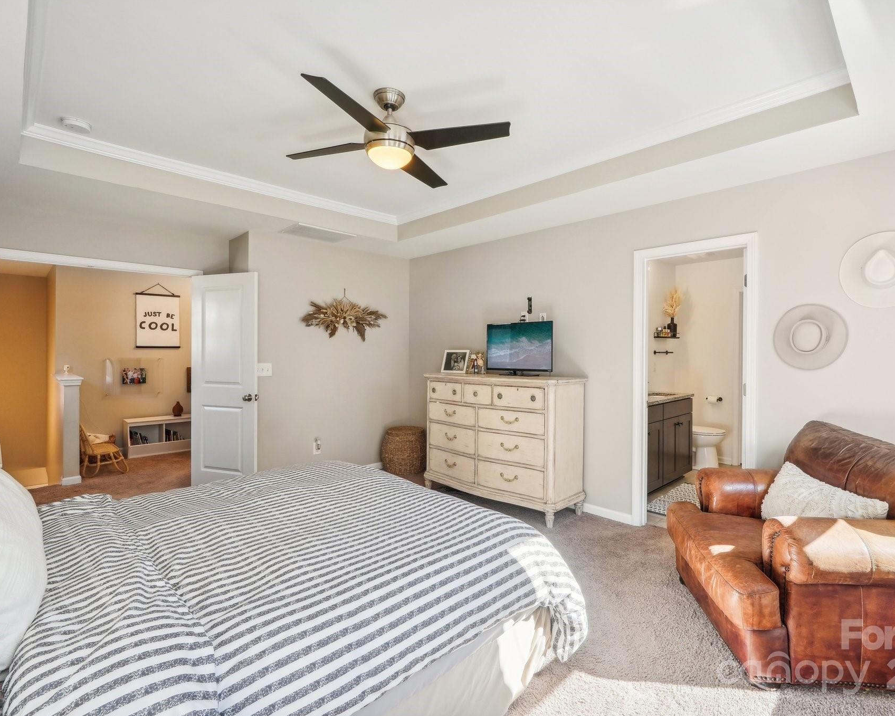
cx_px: 475
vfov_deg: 74.3
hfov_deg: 86.7
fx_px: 473
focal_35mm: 18
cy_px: 358
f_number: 8
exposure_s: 1/30
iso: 250
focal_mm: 10.5
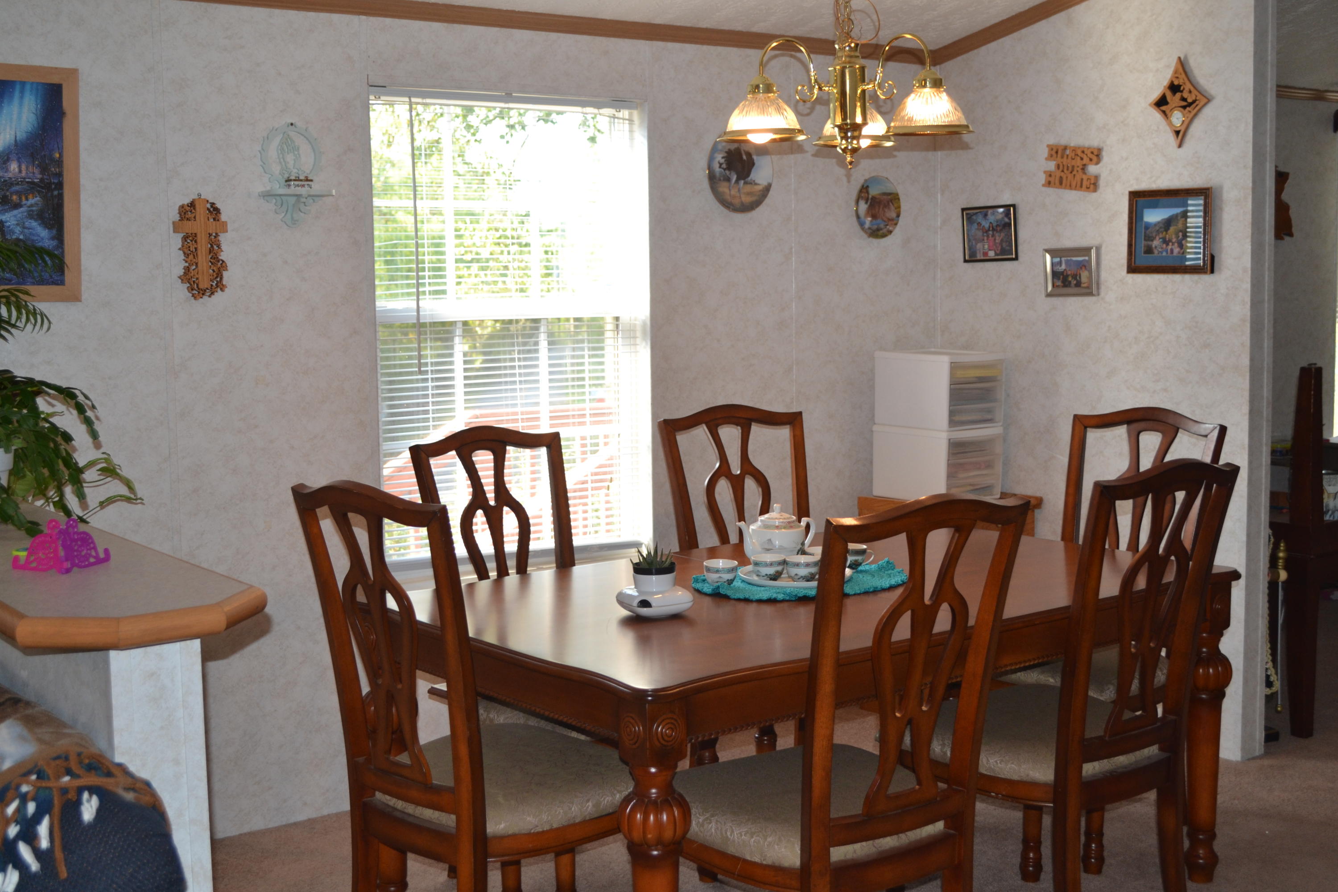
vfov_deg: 30.8
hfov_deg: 45.0
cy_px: 446
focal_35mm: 44
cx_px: 669
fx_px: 1617
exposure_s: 1/100
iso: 400
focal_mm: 29
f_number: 4.5
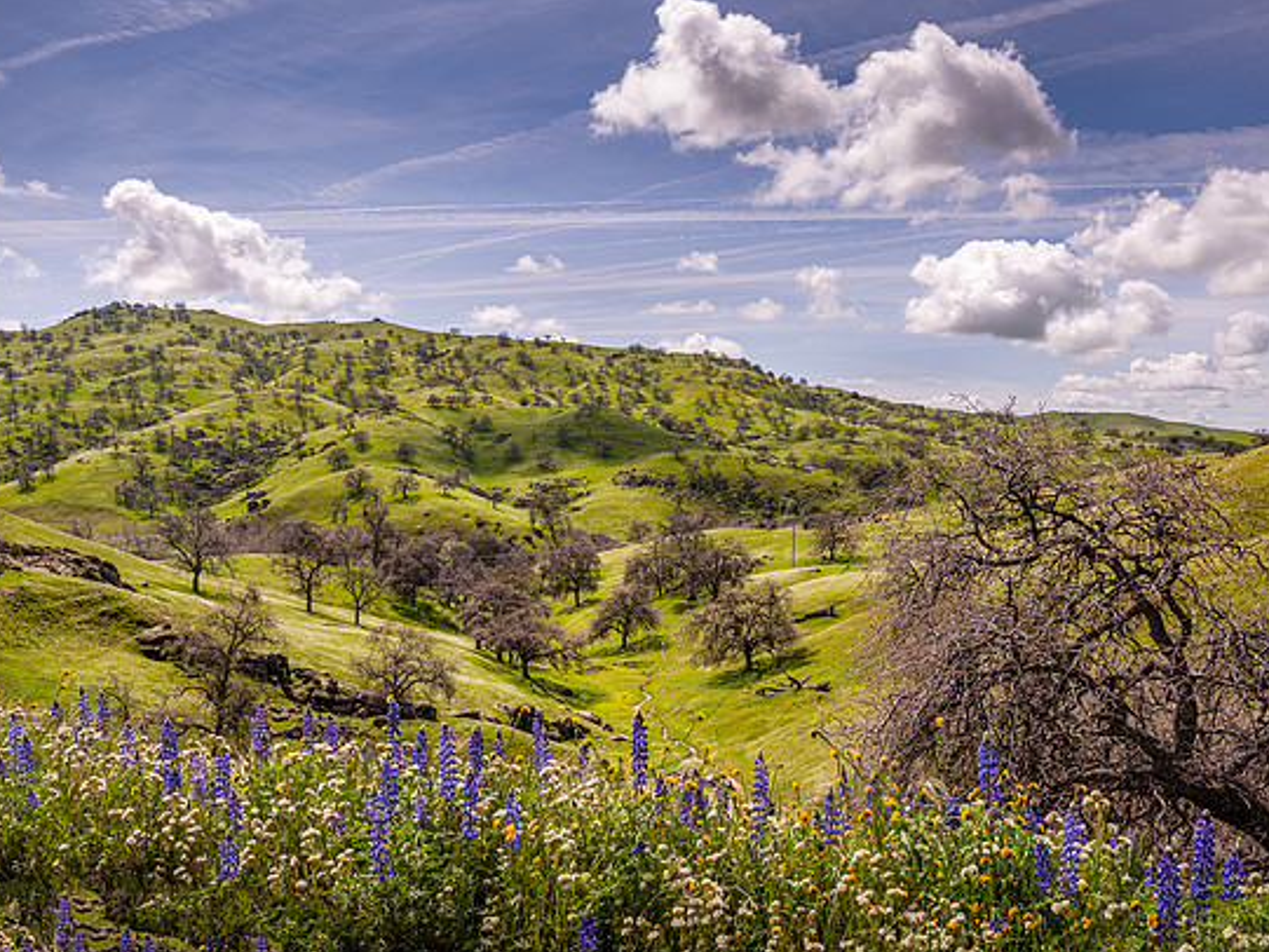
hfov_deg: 59.7
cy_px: 524
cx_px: 717
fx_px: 1100
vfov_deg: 46.7
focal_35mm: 30
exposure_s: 1/100
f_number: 8
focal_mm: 25
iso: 64
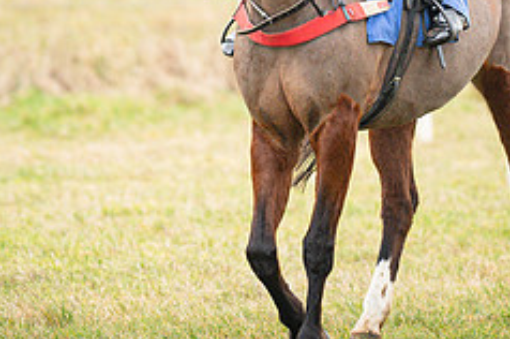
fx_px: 6975
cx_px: 276
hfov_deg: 4.2
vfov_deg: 2.8
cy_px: -27
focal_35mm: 493
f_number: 1.9
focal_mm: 135
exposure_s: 1/1200
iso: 800
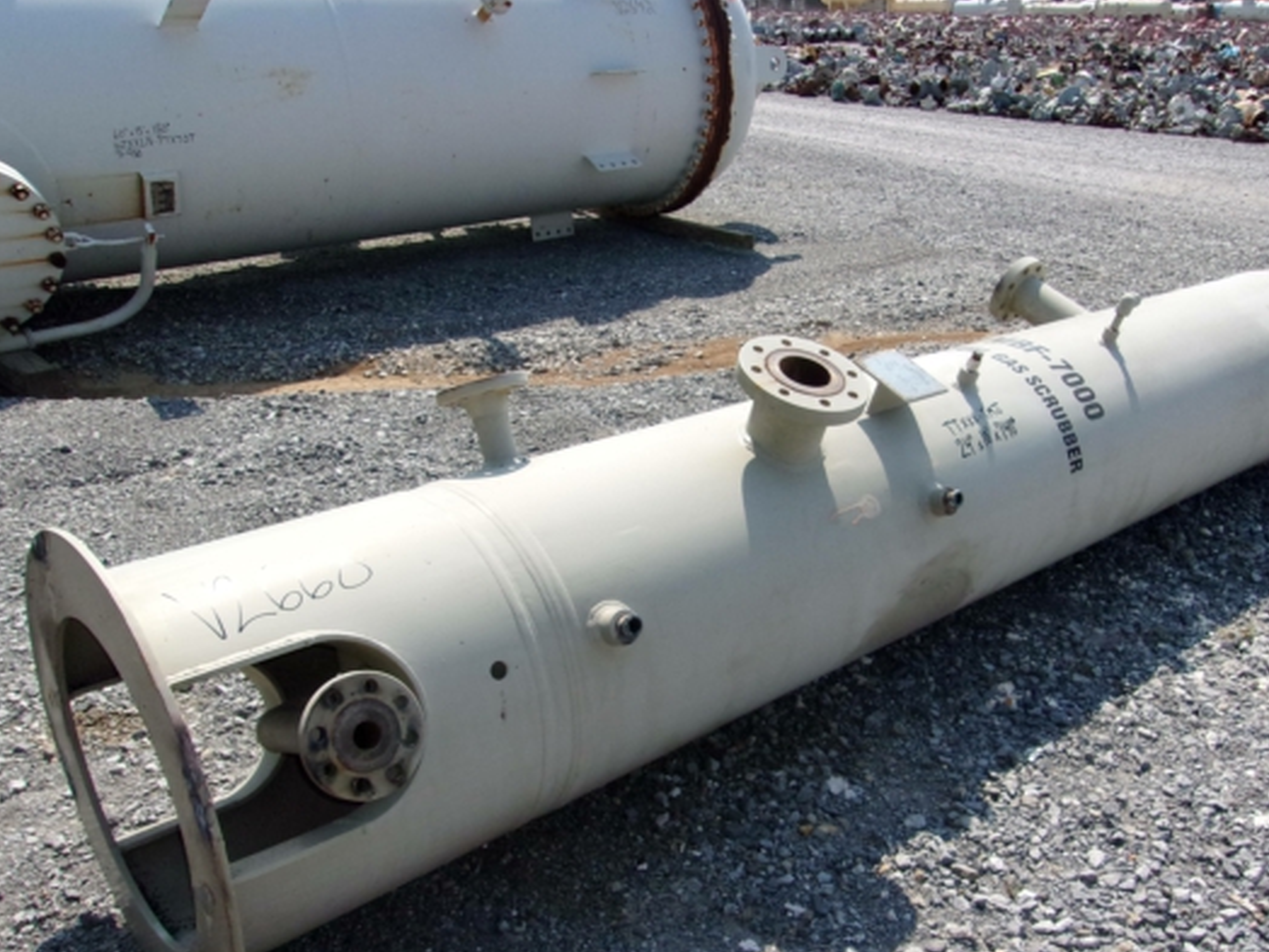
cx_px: 712
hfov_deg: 55.2
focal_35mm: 33
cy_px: 540
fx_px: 1210
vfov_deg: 42.9
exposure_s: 1/280
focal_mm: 4.9
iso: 200
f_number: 10.4
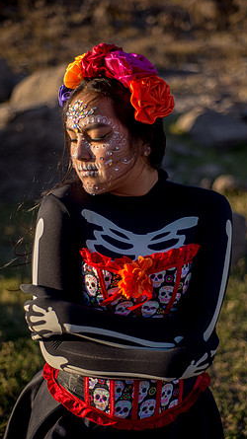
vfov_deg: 39.2
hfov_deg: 22.6
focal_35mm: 53
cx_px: 140
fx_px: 618
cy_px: 220
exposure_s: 1/2000
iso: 100
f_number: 1.8
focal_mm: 50
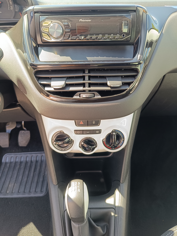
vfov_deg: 71.6
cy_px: 118
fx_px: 164
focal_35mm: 24
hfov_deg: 56.8
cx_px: 88
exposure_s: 1/101
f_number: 1.88
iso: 106
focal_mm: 5.59
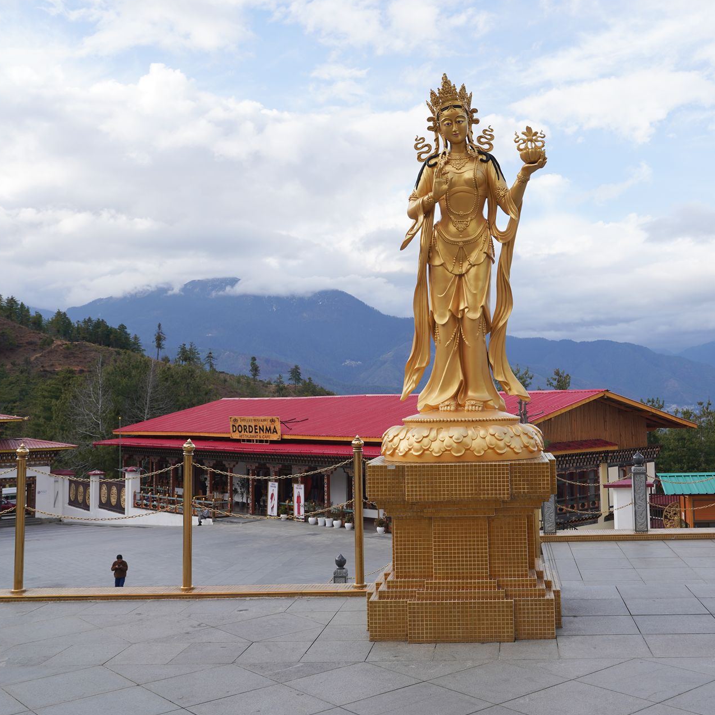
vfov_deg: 51.1
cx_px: 445
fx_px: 748
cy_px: 357
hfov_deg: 50.6
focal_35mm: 32
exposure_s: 1/100
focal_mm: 24
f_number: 10
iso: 100
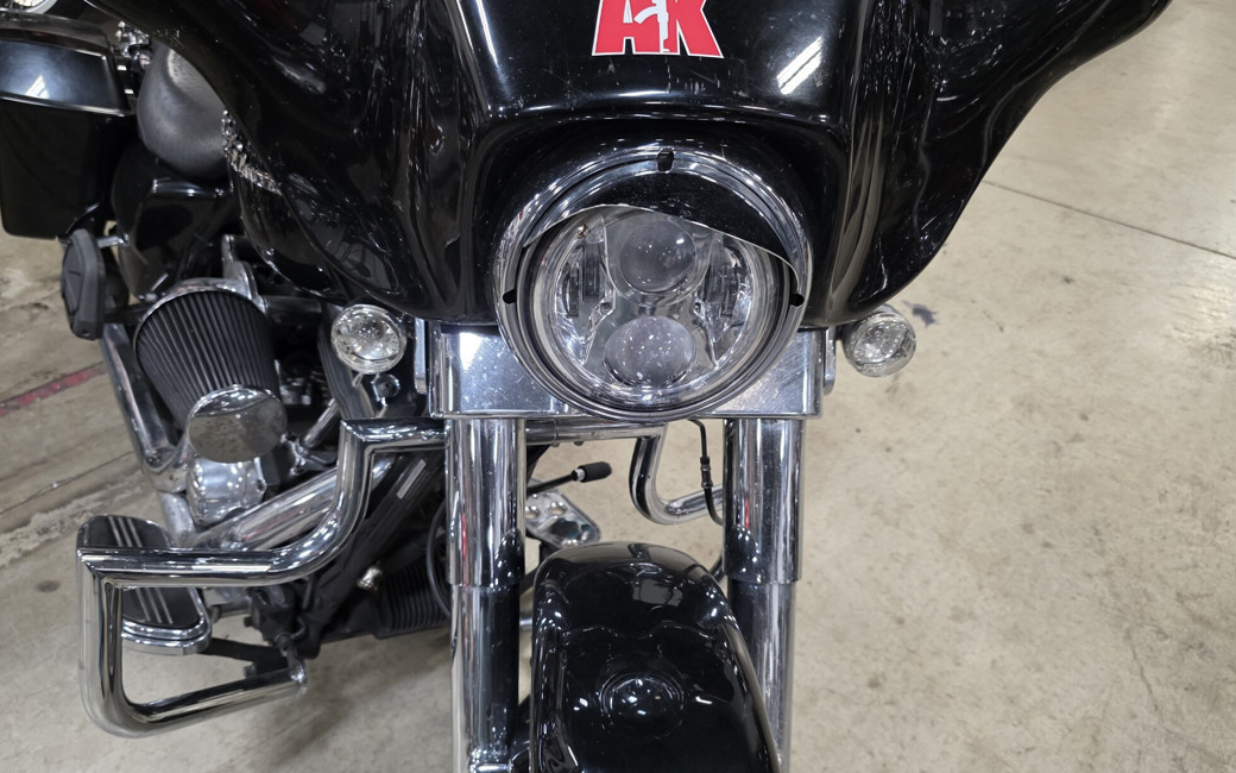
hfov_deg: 72.5
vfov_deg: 49.1
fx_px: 842
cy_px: 441
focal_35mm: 25
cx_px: 613
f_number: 1.7
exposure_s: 1/120
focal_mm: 6.3
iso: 800
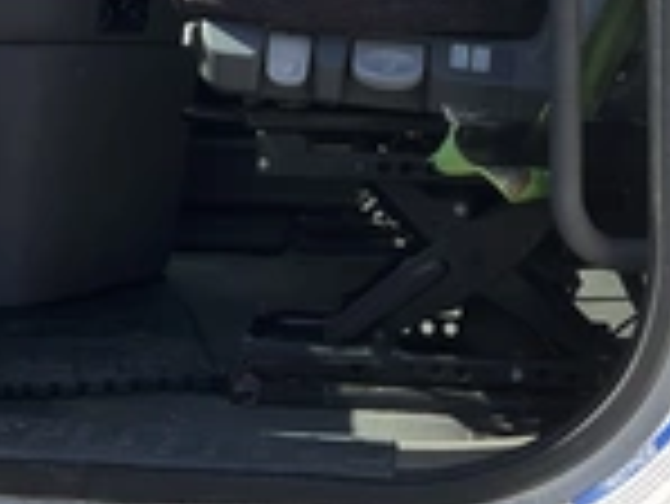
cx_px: 234
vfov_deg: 18.1
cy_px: -68
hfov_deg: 24.9
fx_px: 1511
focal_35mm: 78
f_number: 1.8
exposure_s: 1/1195
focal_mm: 3
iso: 25
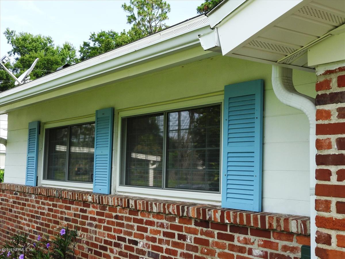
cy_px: 130
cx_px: 172
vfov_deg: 29.1
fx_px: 498
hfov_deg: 38.2
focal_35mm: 50
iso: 100
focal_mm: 9
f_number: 4
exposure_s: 1/320
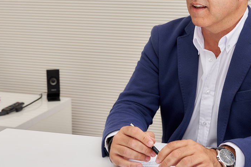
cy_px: 59
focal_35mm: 85
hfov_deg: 23.9
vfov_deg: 16.1
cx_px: 132
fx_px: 593
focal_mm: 50
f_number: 5.6
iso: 100
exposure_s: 1/100
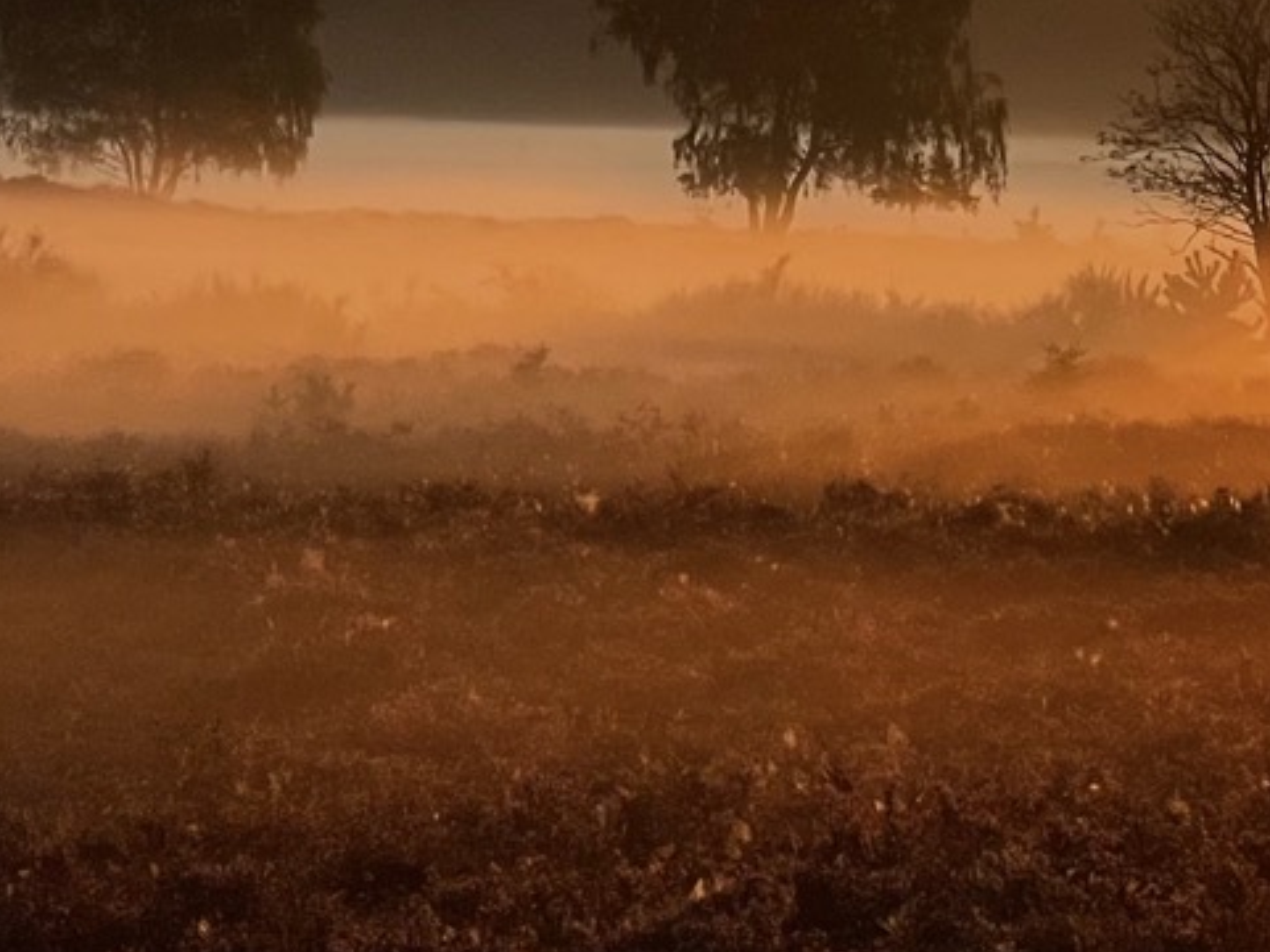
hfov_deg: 9.3
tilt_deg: +2.8
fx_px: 7817
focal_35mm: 213
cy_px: -451
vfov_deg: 6.9
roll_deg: -0.6
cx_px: 578
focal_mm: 7.5
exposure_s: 1/986
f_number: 2.2
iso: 20
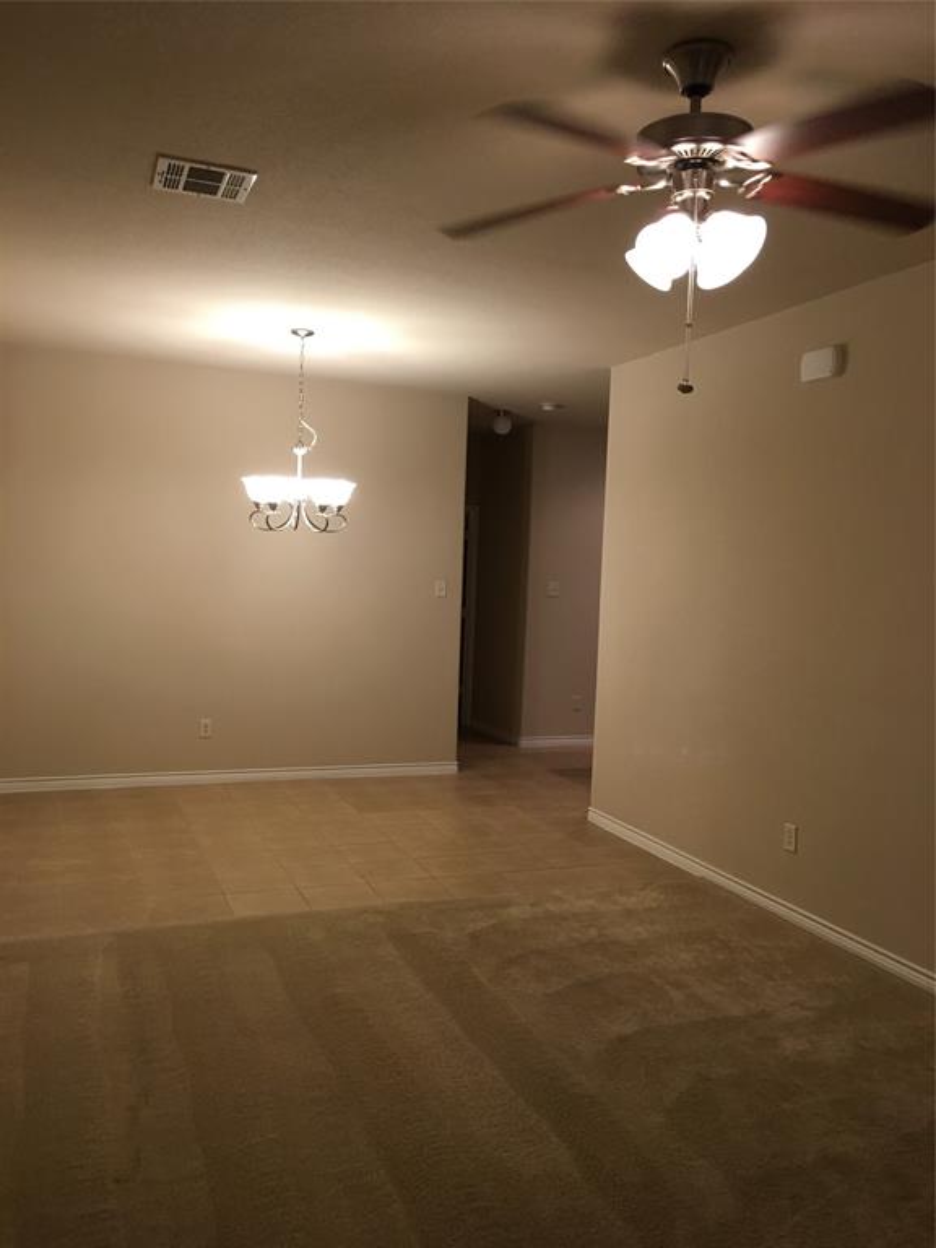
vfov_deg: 61.7
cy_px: 624
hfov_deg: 48.2
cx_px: 468
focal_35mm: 29
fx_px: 1046
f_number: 2.2
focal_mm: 4.15
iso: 50
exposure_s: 1/15
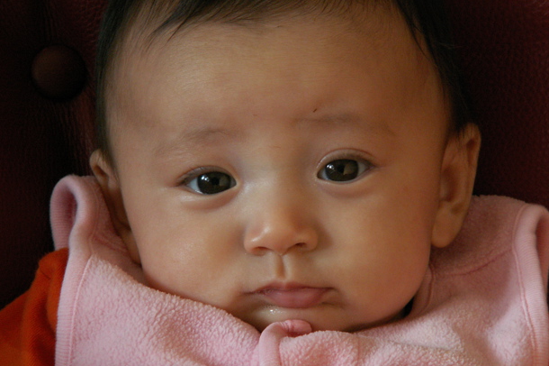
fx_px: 3262
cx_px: 281
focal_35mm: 214
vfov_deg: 6.4
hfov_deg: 9.6
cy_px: 208
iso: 160
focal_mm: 32.12
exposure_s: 1/30
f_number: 4
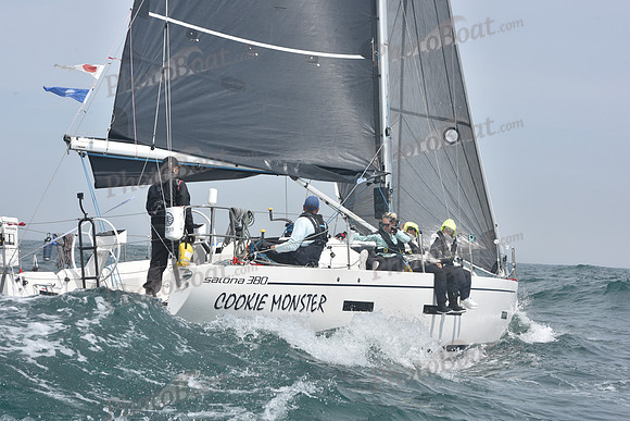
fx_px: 1225
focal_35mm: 70
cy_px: 210
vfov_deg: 19.5
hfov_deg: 28.8
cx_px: 315
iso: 320
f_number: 13
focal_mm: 70
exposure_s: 1/800
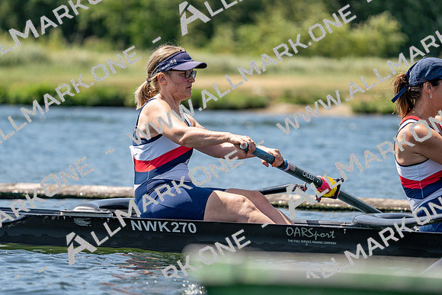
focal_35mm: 344
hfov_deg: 6.0
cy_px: 148
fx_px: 4224
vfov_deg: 4.0
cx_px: 221
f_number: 6.3
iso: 400
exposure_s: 1/2000
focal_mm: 344
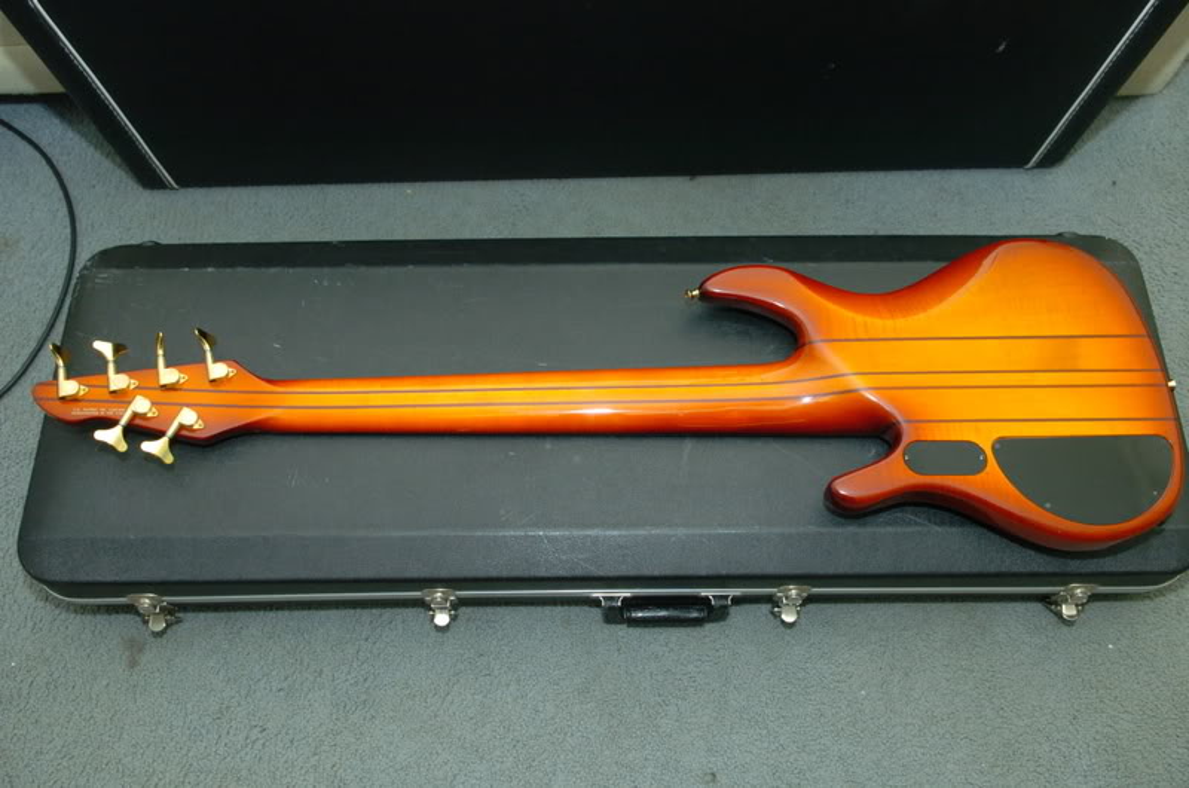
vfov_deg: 43.4
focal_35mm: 30
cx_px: 594
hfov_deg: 62.0
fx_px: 989
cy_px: 394
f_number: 5
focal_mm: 20
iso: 400
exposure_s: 1/125
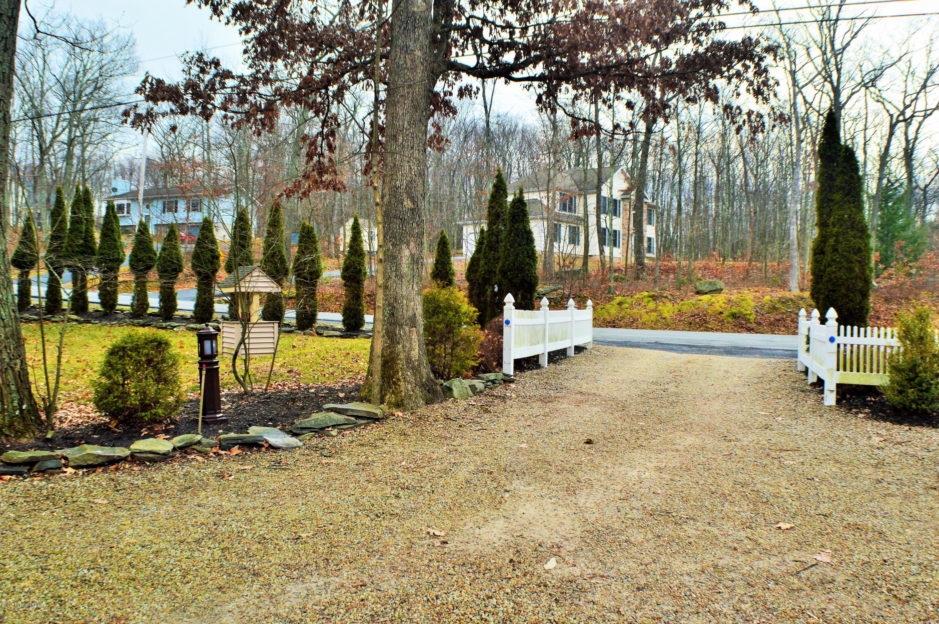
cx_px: 470
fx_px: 938
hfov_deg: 53.2
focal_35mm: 36
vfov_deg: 36.8
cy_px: 312
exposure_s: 1/125
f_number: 9
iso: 400
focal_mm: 24
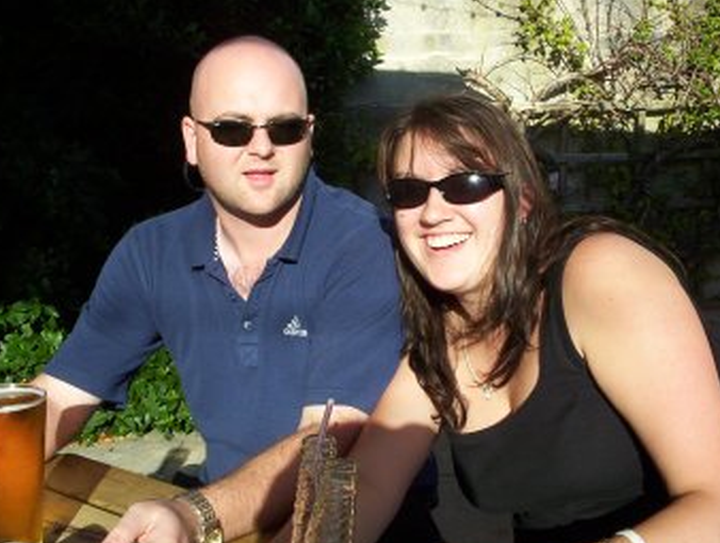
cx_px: 377
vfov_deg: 32.3
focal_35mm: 45
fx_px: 938
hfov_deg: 42.0
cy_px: 245
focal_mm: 4.99
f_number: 4.5
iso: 100
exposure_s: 1/512
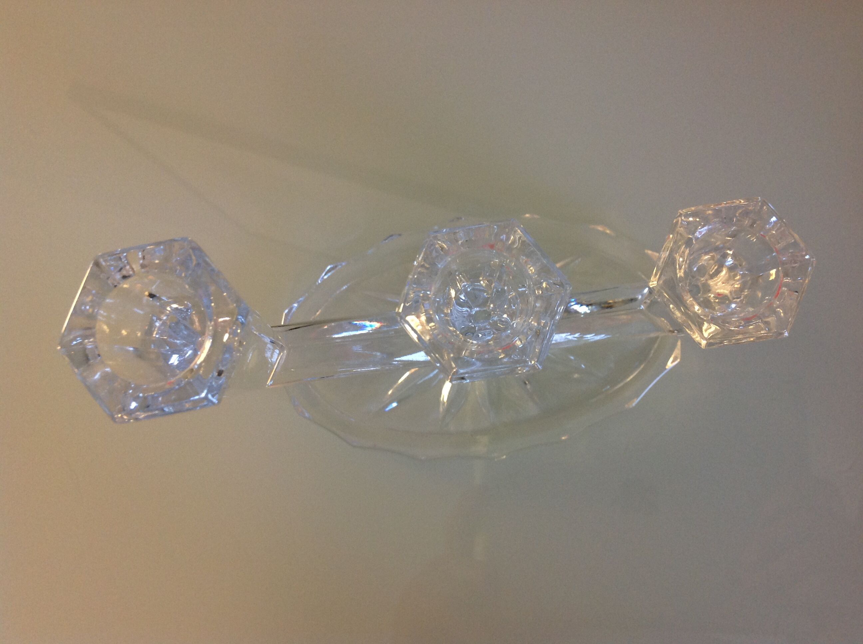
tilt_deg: -84.2
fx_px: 871
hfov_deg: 52.7
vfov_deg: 40.6
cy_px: 322
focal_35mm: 35
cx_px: 432
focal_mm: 4.28
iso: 125
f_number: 2.4
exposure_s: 1/17
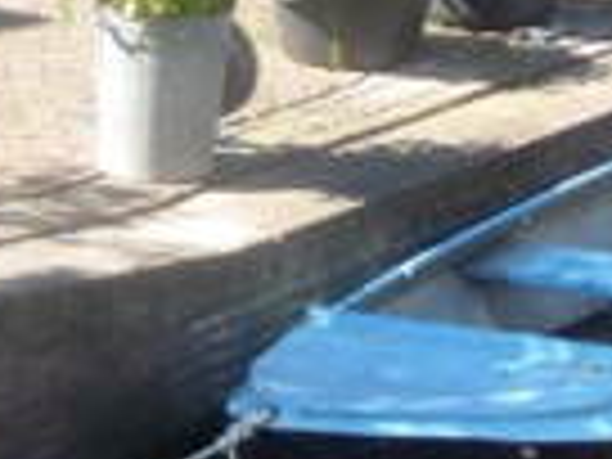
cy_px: 63
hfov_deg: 10.3
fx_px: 3165
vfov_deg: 8.3
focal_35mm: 179
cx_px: 1156
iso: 100
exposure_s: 1/160
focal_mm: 6.3
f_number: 3.8
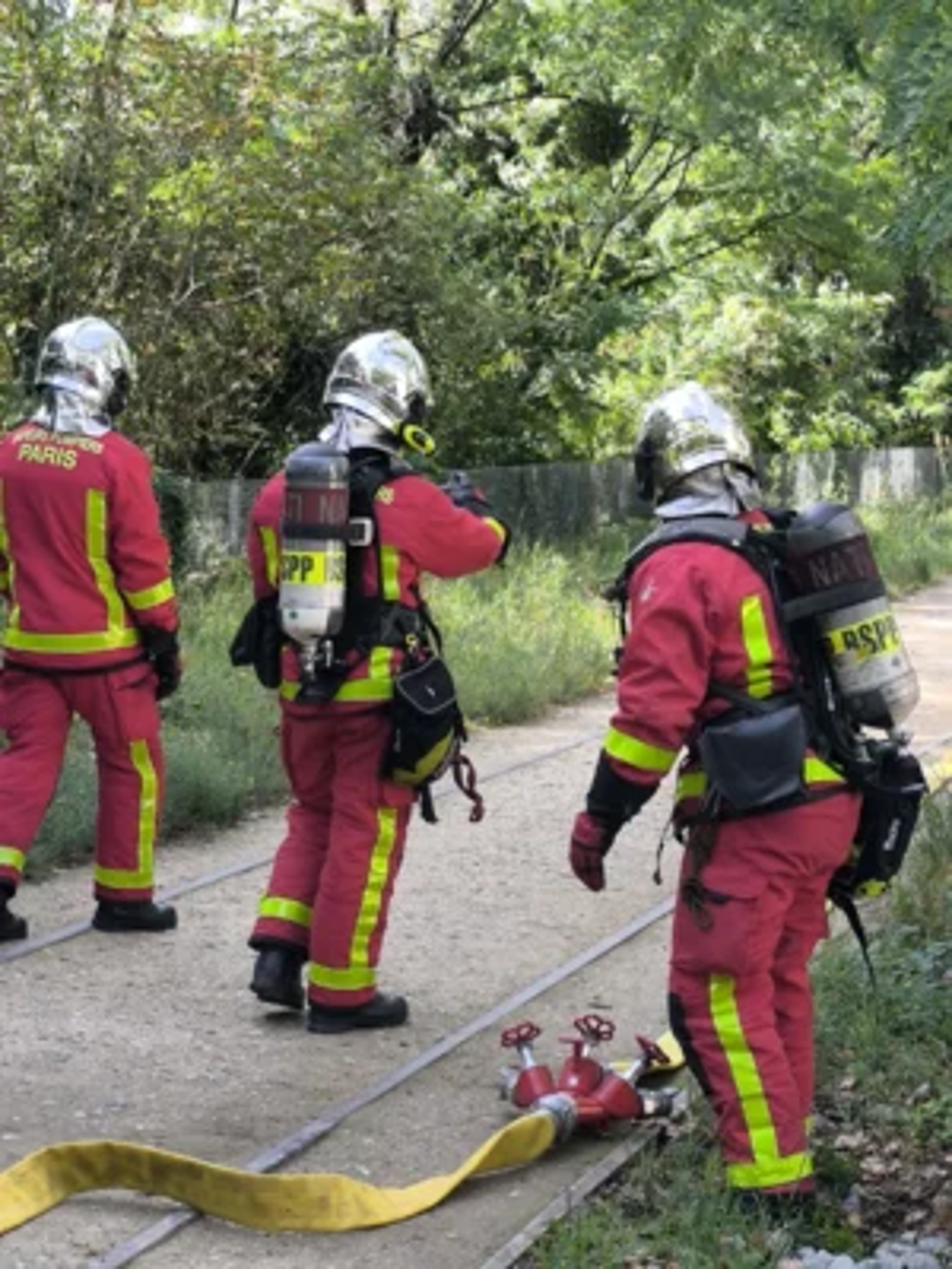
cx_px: 476
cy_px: 634
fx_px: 3410
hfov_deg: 15.9
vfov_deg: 21.1
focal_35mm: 93
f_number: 1.65
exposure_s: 1/186
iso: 50
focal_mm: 6.14
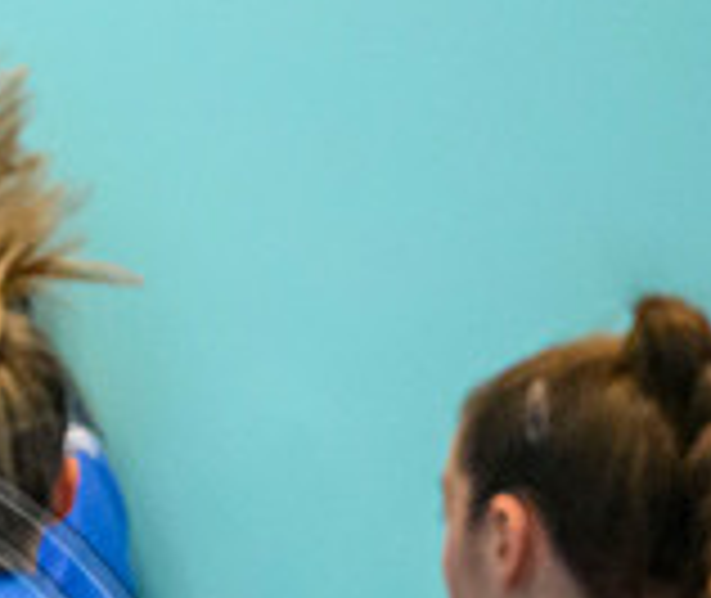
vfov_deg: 1.5
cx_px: -1062
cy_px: 520
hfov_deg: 1.8
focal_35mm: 1052
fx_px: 22595
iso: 8000
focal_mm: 200
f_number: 2.8
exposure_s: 1/1000
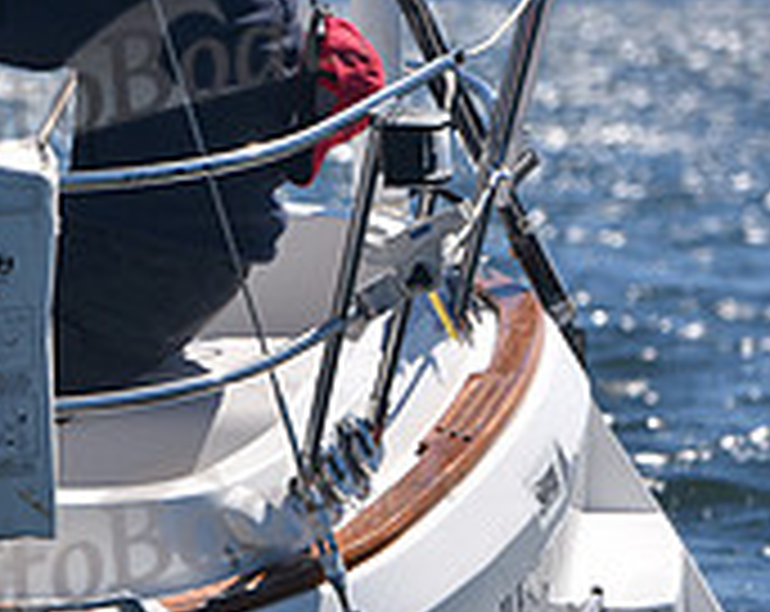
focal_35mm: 479
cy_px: 380
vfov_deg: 3.2
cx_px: -410
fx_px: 10891
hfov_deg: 4.0
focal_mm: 150
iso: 200
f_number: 4.5
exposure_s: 1/1000
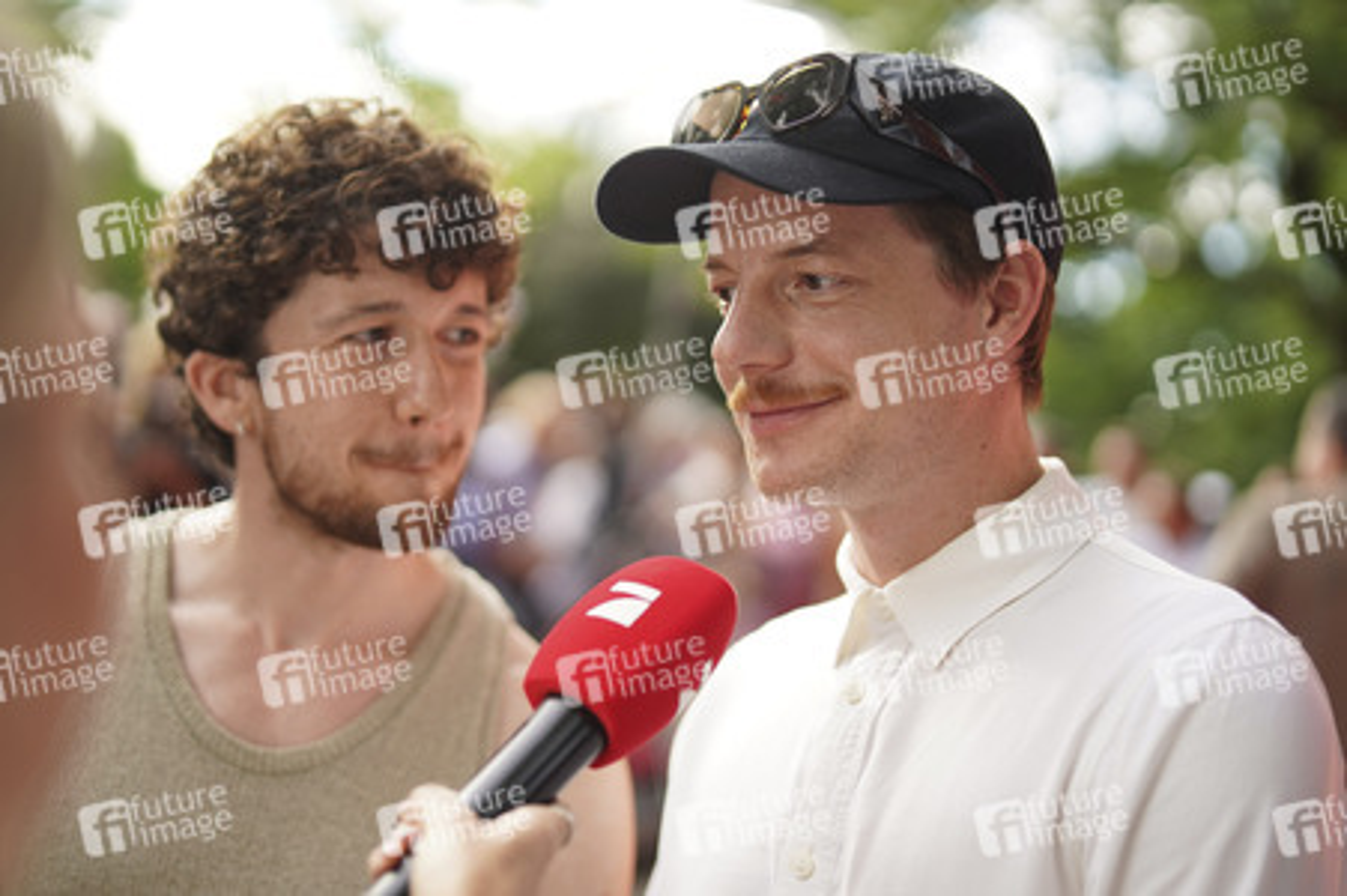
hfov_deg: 39.6
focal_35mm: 50
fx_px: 1869
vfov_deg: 27.0
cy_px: 448
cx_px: 674
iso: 320
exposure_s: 1/2000
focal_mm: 50
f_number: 1.8
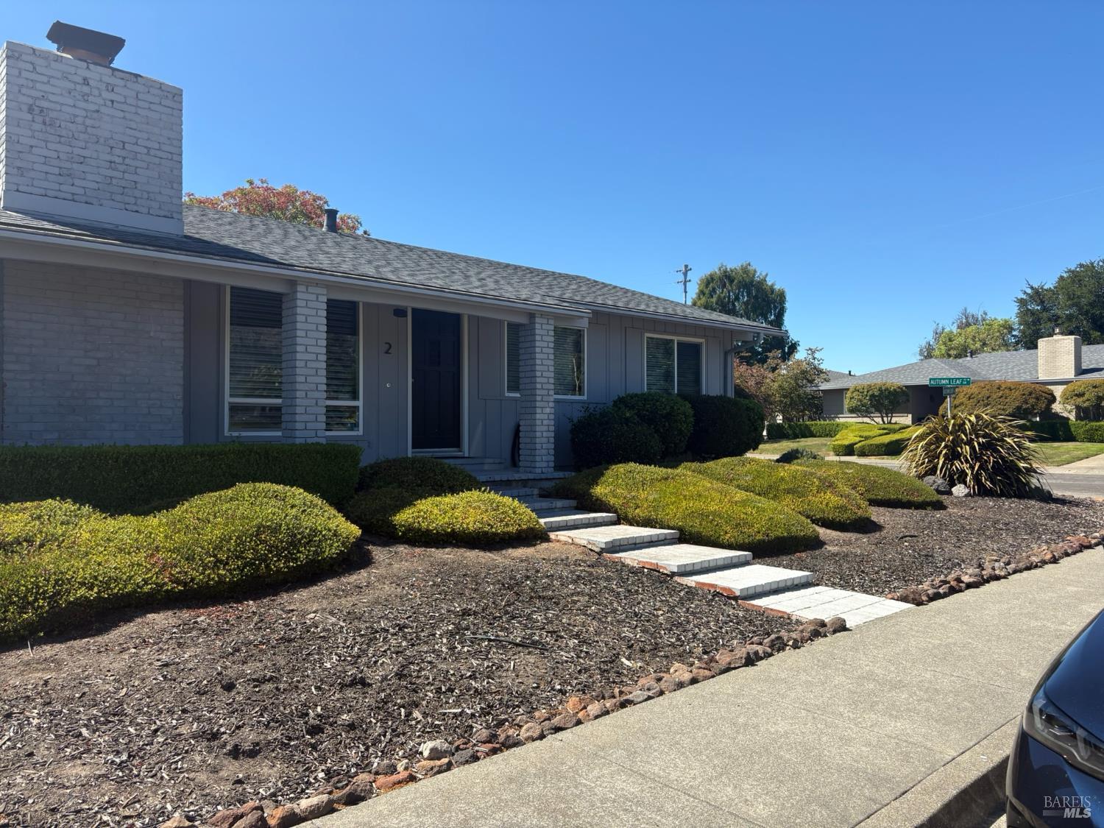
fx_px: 829
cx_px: 552
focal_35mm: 26
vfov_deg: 53.1
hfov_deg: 67.3
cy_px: 414
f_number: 1.6
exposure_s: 1/2075
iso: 50
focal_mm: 5.96
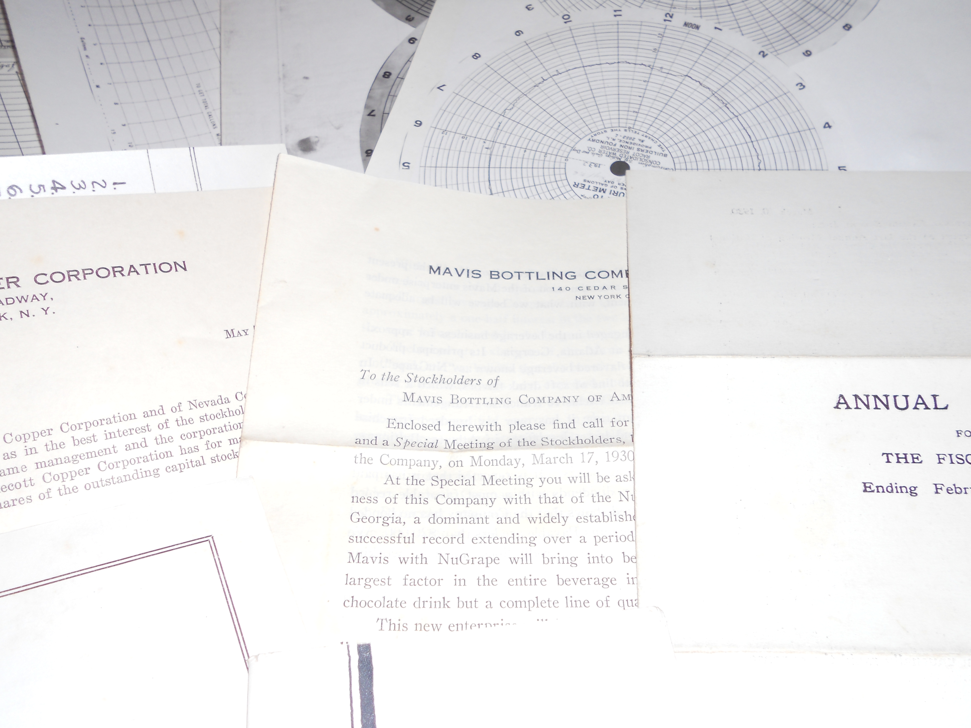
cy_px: 364
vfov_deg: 44.2
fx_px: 898
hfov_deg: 56.8
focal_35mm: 32
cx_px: 486
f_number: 3.5
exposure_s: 1/25
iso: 80
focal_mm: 5.8
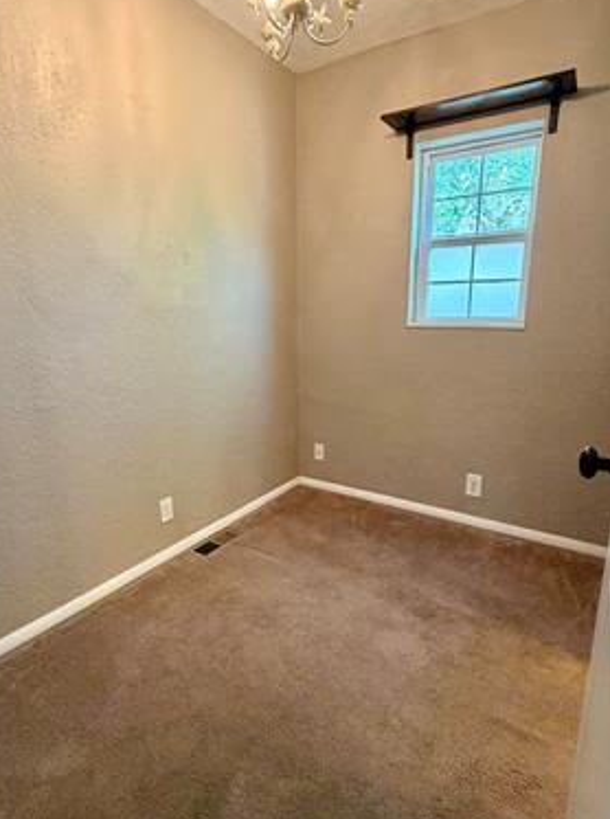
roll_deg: -0.9
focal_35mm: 18
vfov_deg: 87.8
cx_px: 303
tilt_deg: -12.3
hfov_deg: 71.4
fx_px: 425
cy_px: 389
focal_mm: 2.22
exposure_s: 1/60
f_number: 2.2
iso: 400
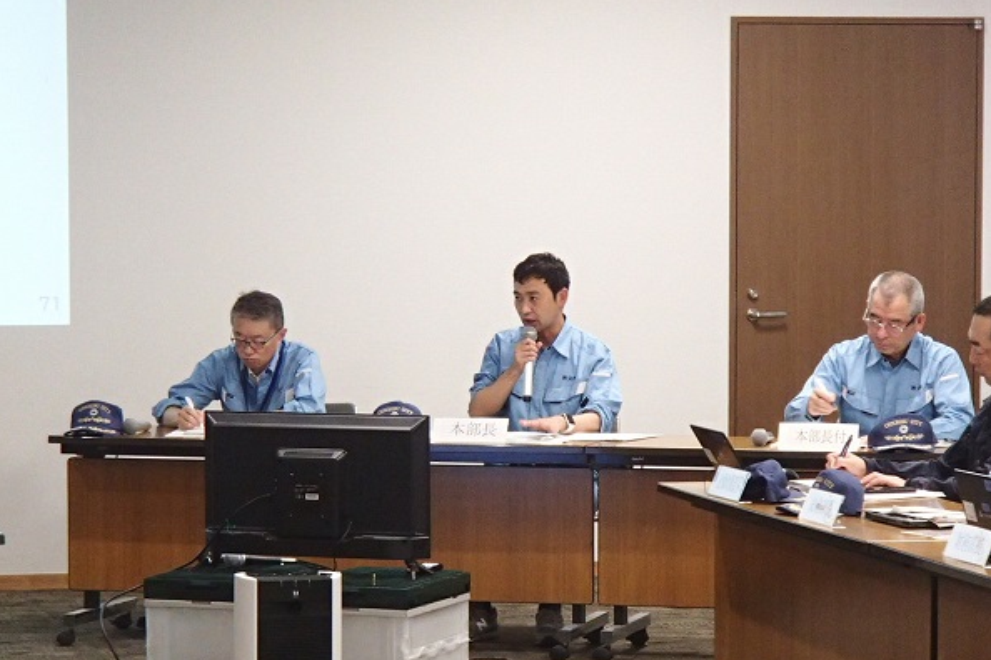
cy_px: 362
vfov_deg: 9.3
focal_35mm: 147
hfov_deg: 14.0
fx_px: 4046
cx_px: 497
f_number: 5.9
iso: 800
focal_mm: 25
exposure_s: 1/30
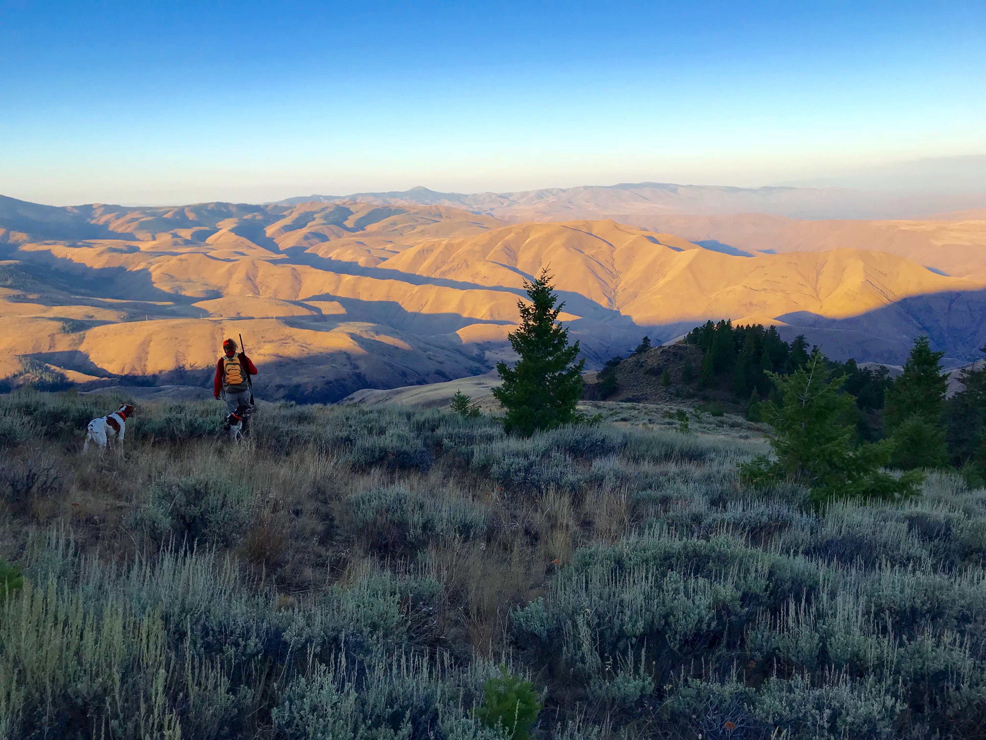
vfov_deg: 49.7
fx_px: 798
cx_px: 493
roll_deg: +0.6
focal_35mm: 28
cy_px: 370
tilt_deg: -11.4
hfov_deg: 63.4
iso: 20
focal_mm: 3.99
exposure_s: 1/1088
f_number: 1.8
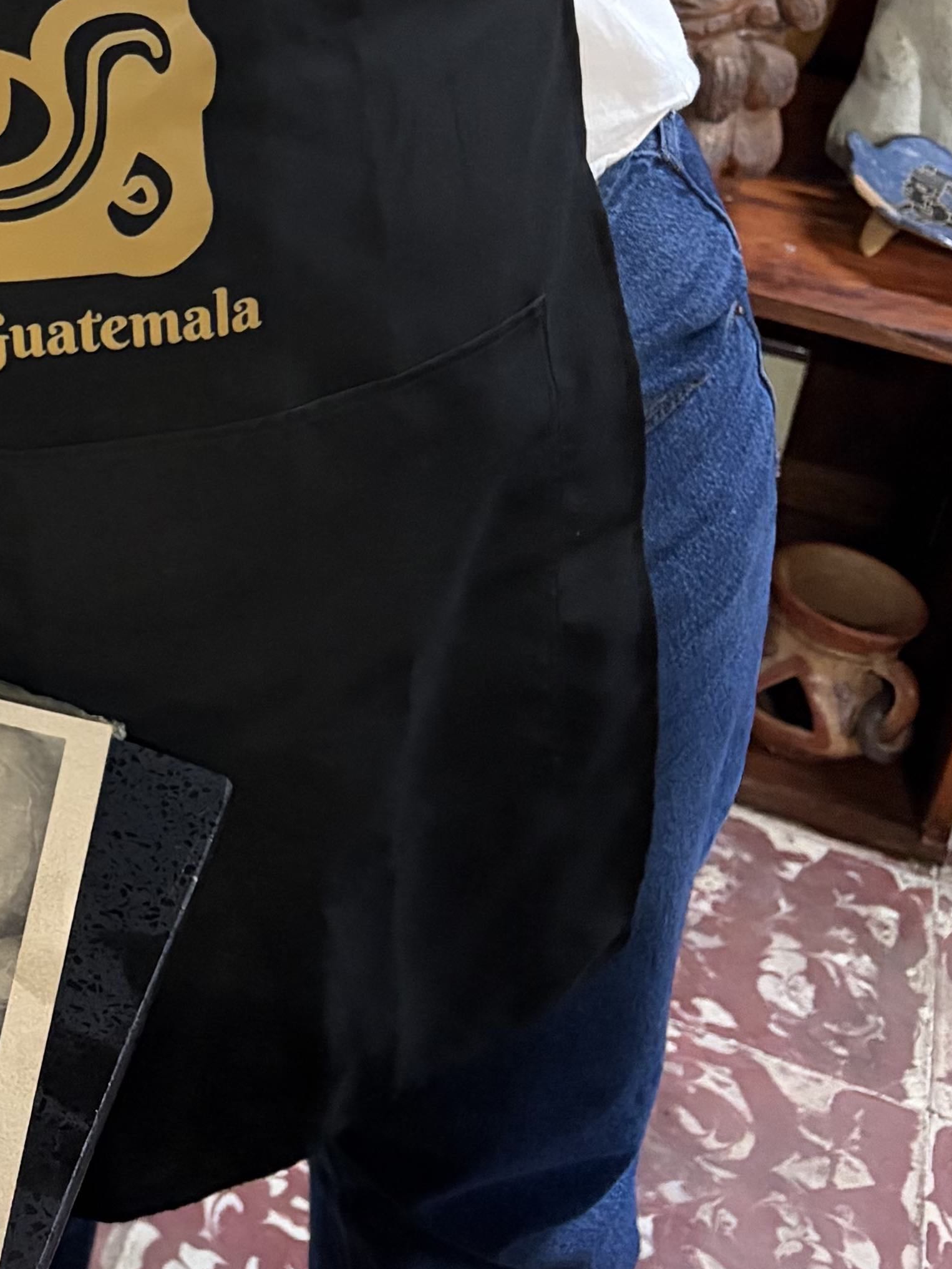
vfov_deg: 25.4
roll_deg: -6.0
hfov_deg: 18.9
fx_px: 2676
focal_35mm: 73
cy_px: 20
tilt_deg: -28.0
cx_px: -233
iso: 640
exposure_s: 1/40
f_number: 1.6
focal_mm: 5.96
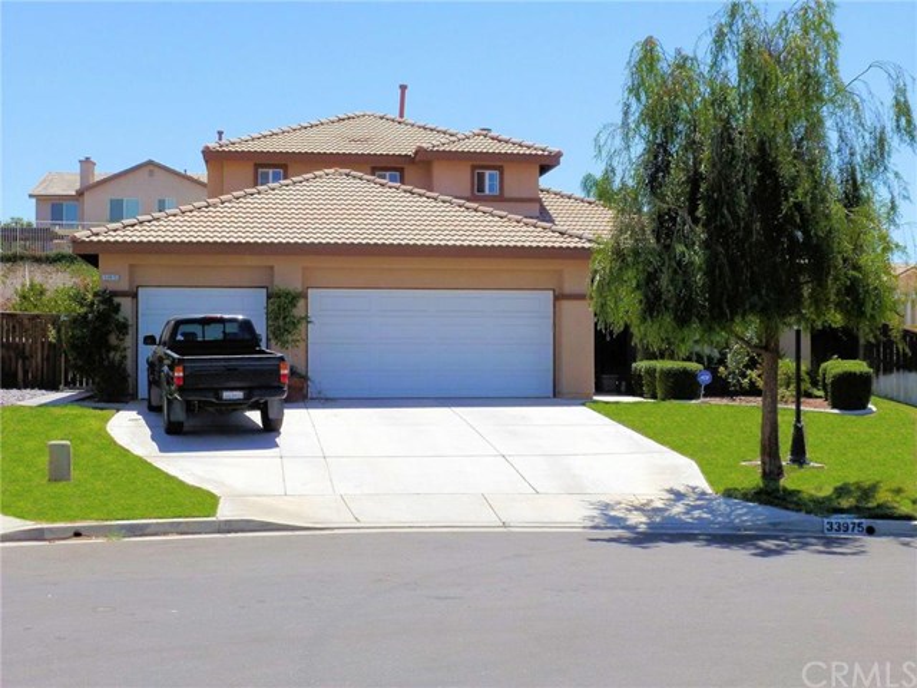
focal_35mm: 49
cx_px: 458
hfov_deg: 38.9
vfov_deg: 29.7
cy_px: 344
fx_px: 1298
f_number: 5
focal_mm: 8.7
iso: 100
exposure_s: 1/500
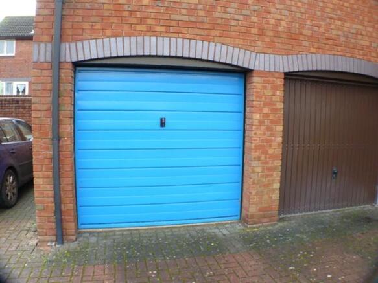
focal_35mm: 36
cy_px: 142
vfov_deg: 39.6
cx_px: 189
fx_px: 393
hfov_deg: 51.4
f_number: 2.8
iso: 100
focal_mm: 6
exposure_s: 1/40
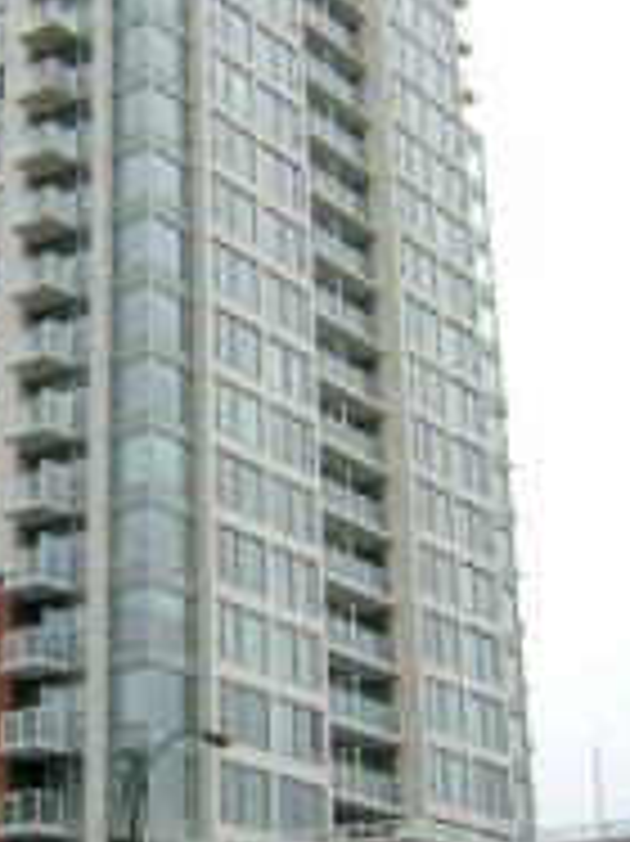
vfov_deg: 25.3
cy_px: 385
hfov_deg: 18.8
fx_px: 1871
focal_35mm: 77
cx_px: 68
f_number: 2.6
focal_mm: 4.7
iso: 100
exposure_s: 1/108
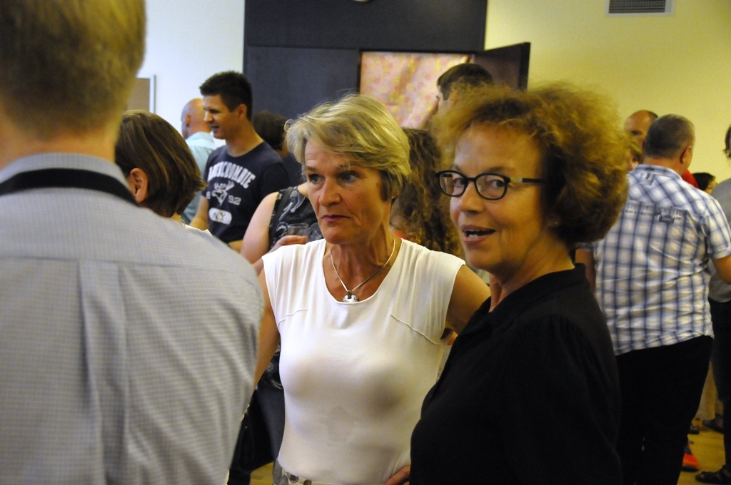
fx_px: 1095
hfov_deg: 36.9
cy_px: 242
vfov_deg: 25.0
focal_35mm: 54
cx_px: 366
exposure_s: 1/320
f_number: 4.2
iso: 3200
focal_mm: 36
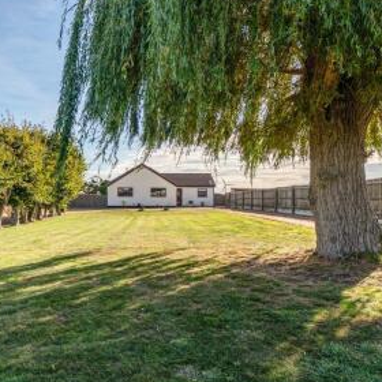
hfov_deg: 60.1
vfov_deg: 60.9
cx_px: 141
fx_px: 325
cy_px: 197
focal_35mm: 26
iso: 400
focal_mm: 12
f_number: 8
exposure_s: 1/1000
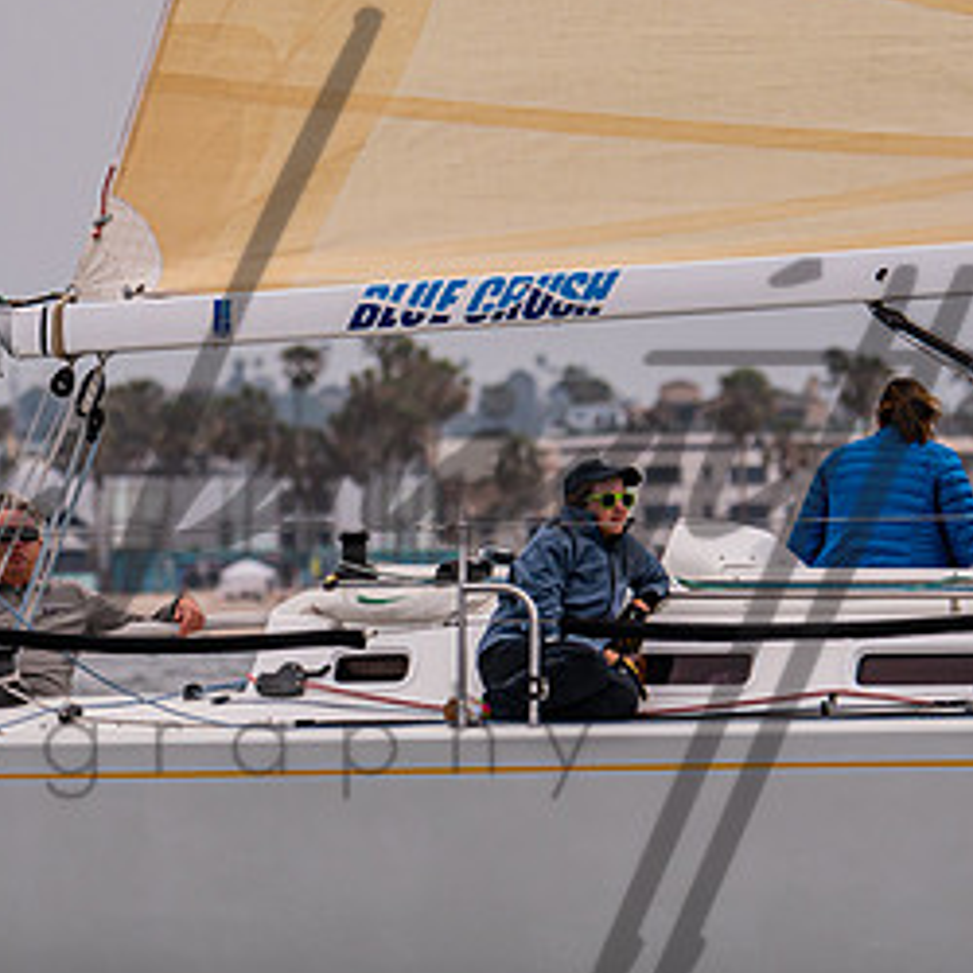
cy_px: 422
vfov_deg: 2.2
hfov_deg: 2.2
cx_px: 357
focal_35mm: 793
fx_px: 25218
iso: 200
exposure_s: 1/2500
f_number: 5.6
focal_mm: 250
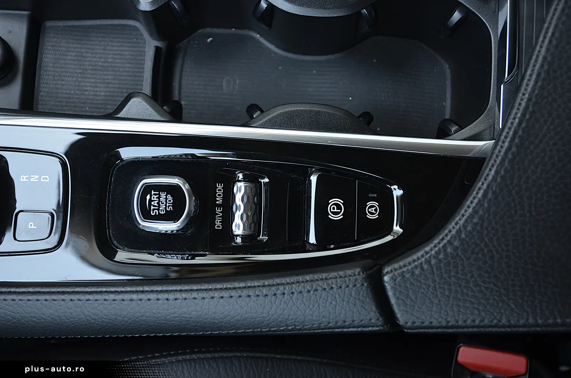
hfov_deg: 49.6
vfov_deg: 34.1
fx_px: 617
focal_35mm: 39
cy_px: 189
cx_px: 286
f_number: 4
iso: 720
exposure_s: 1/60
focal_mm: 26
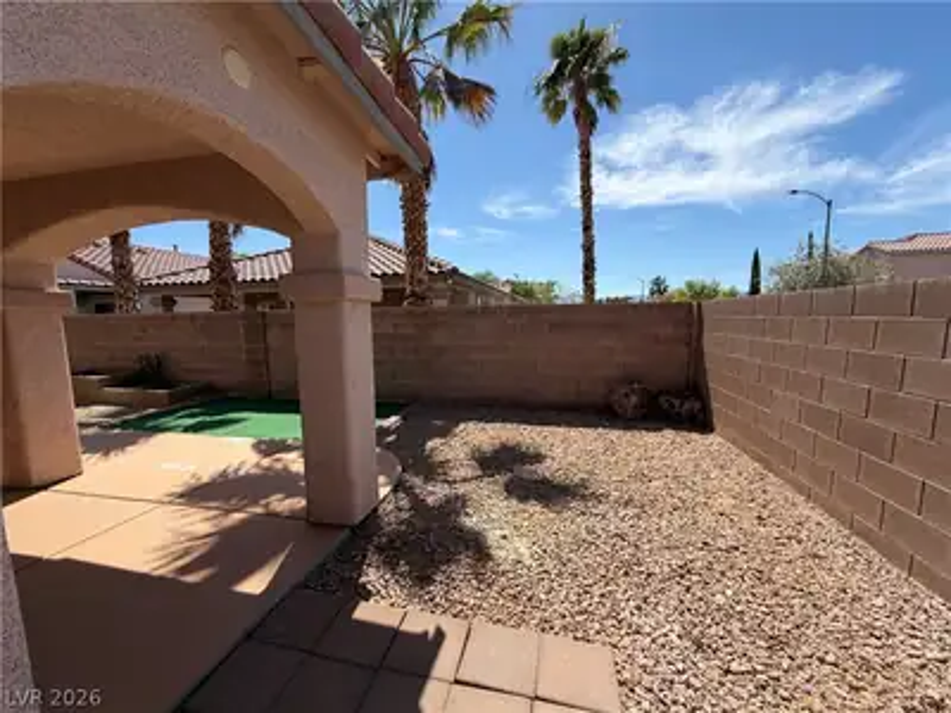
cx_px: 476
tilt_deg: -3.1
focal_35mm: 14
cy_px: 356
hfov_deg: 102.1
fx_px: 385
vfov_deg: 85.7
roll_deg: +3.1
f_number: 2.2
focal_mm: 2.22
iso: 20
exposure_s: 1/853
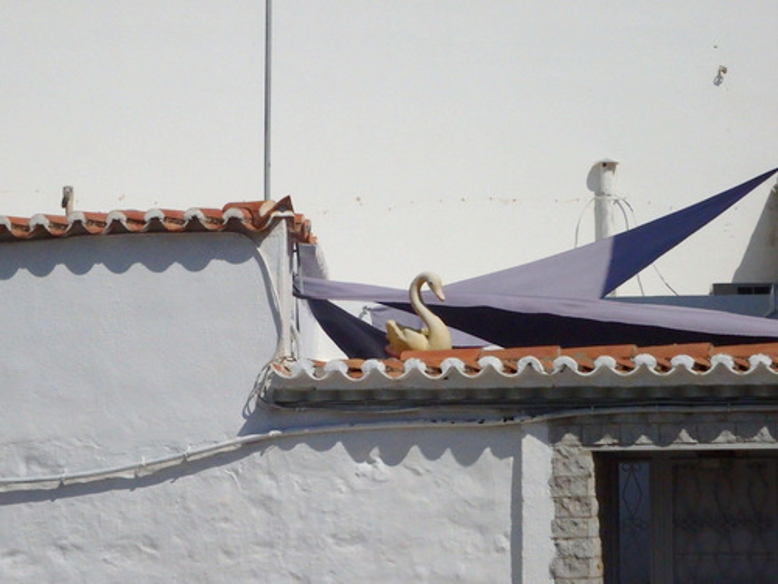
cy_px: 292
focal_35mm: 140
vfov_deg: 10.6
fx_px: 3147
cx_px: 389
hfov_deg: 14.1
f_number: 18
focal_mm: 25
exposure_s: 1/2000
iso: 1250
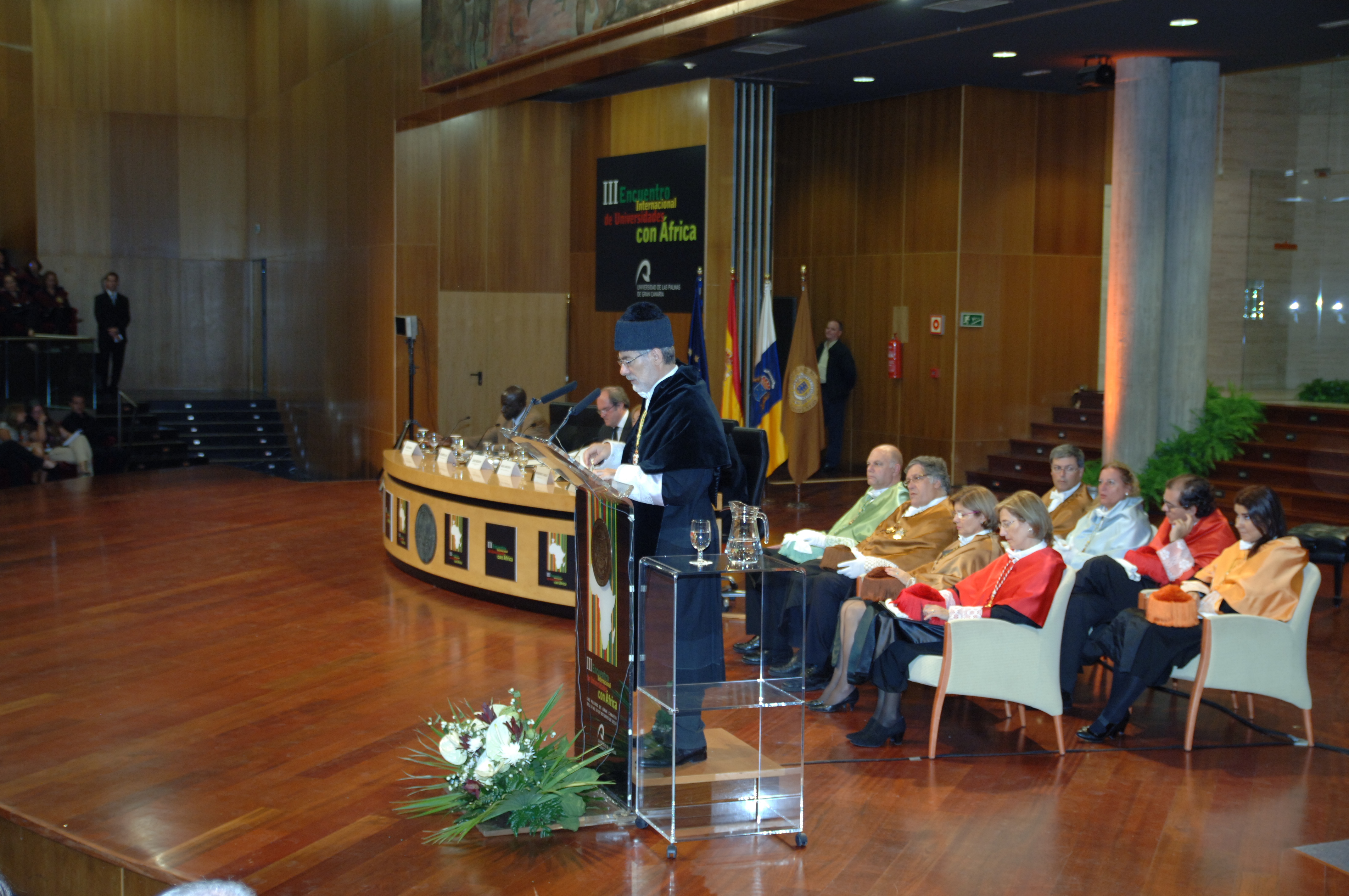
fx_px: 1740
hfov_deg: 42.4
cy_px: 448
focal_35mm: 46
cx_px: 674
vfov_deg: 28.9
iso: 400
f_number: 2.8
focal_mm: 31
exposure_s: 1/50
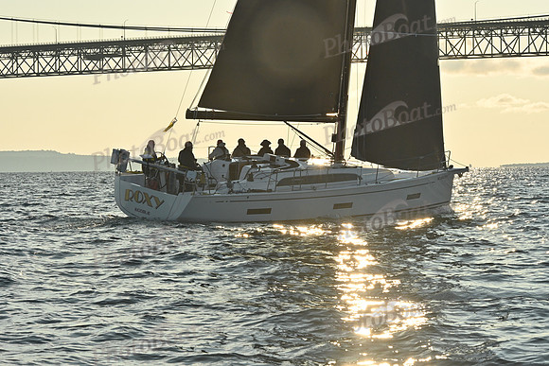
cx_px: 274
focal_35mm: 125
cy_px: 183
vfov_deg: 11.0
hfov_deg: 16.4
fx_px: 1907
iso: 800
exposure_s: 1/1000
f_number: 18
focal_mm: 125
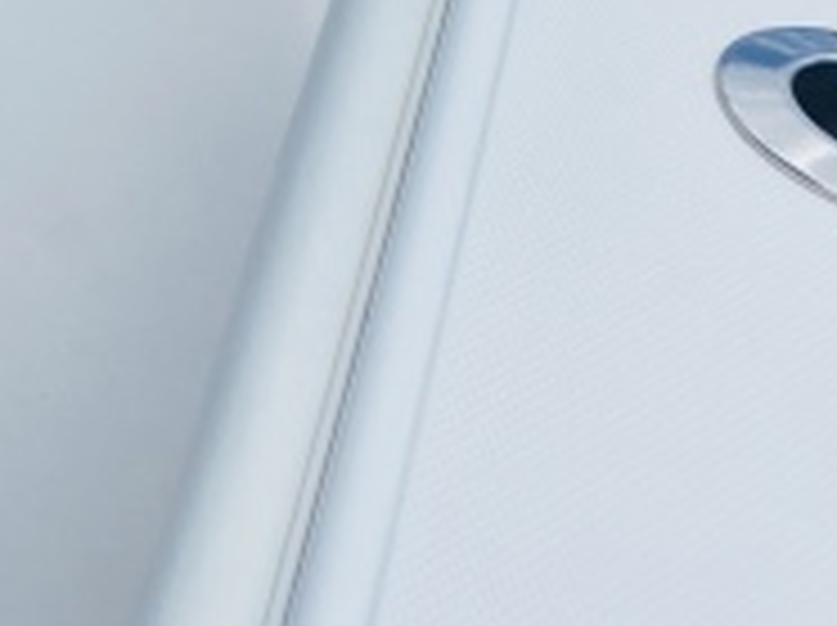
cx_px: -684
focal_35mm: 112
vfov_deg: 11.6
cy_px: -716
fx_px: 2705
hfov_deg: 15.2
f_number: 1.8
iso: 32
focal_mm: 4.25
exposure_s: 1/6410
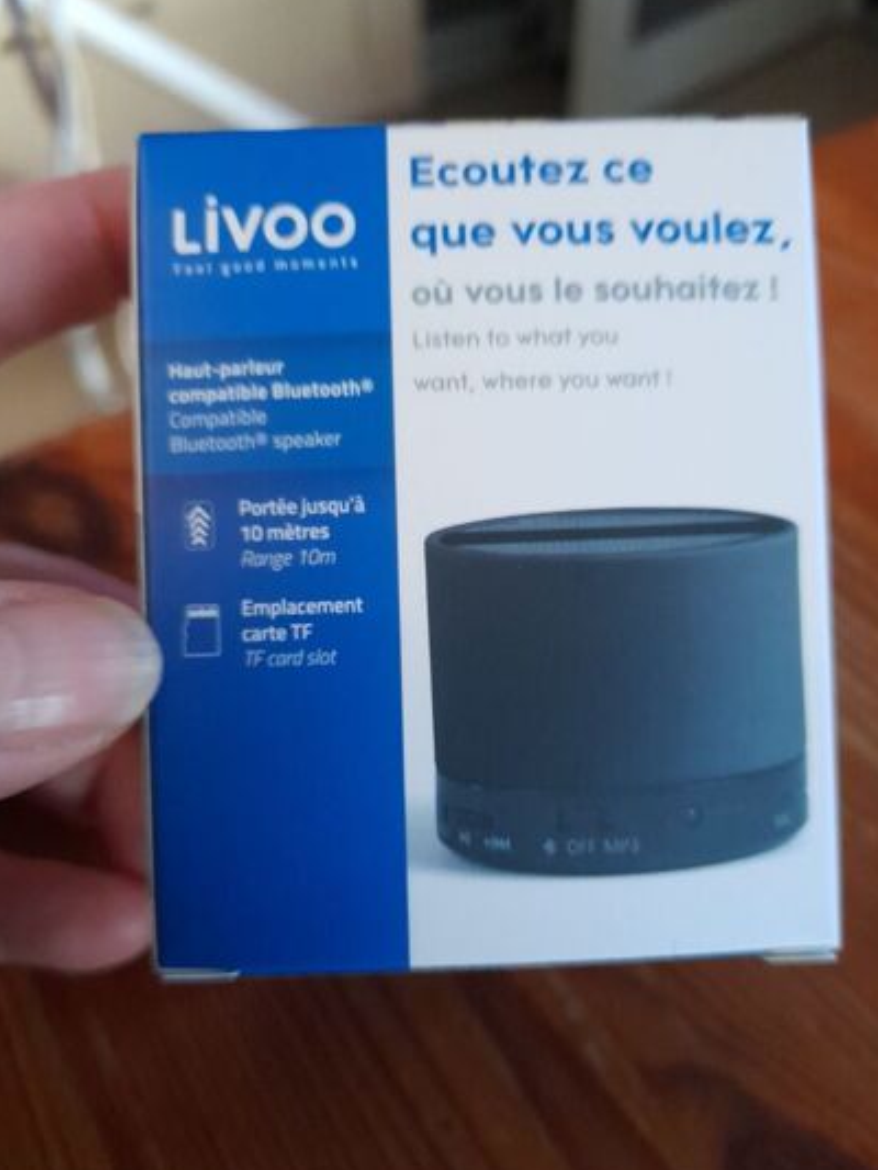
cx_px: 448
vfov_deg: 59.8
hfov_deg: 46.8
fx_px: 1014
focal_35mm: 30
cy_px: 639
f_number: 2
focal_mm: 4.6
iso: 640
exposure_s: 1/20
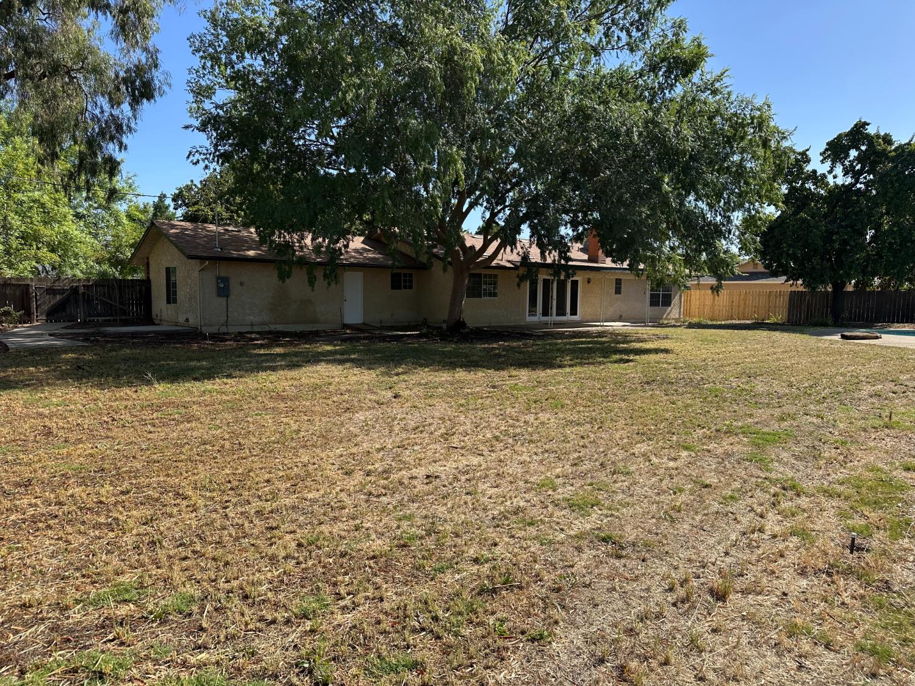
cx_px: 458
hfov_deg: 71.6
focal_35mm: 24
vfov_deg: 56.8
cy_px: 343
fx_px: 634
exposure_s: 1/2525
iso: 80
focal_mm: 6.86
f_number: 1.78
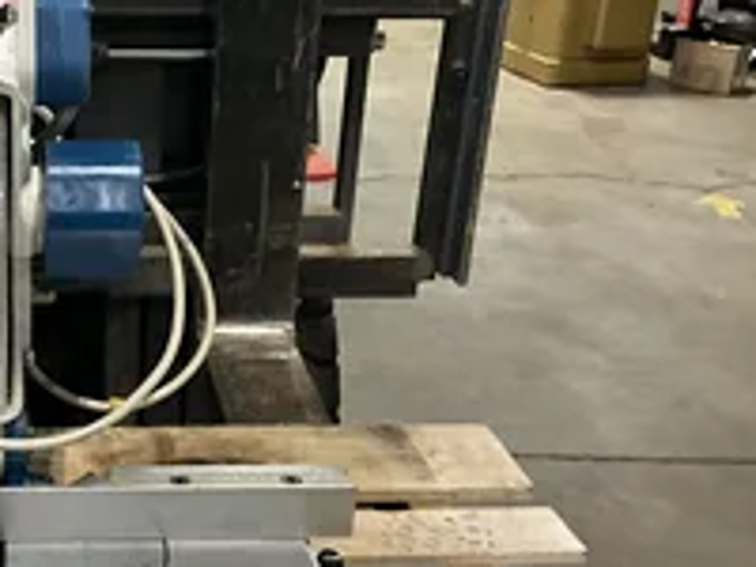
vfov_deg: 25.2
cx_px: 64
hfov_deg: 31.5
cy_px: 306
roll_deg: -2.8
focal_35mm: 58
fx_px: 1267
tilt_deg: -22.9
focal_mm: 3
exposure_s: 1/40
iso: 320
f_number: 1.8
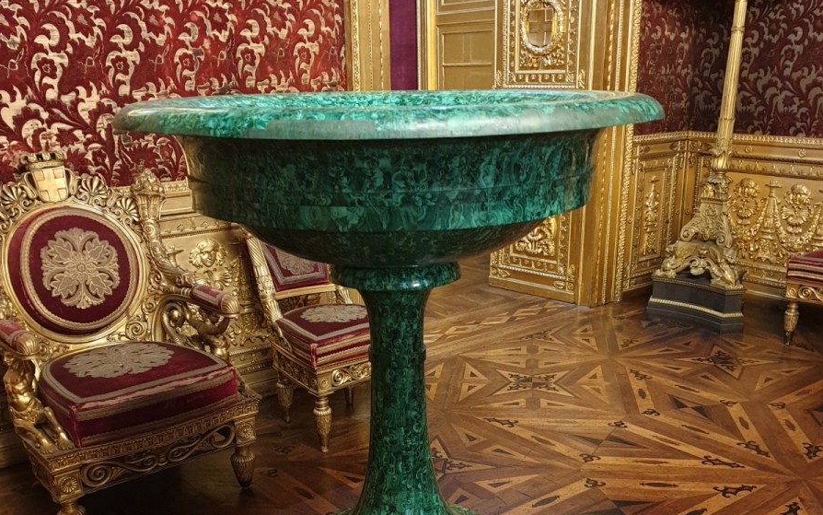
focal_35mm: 37
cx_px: 411
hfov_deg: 52.7
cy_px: 380
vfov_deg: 33.8
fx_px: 830
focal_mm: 4.3
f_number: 1.5
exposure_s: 1/13
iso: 250
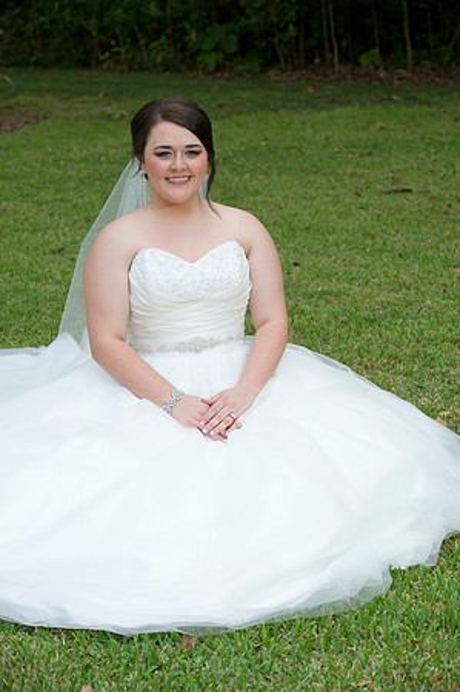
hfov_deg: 13.4
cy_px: 346
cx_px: 230
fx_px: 1959
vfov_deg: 20.0
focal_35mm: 102
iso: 320
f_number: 6.3
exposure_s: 1/125
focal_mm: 102
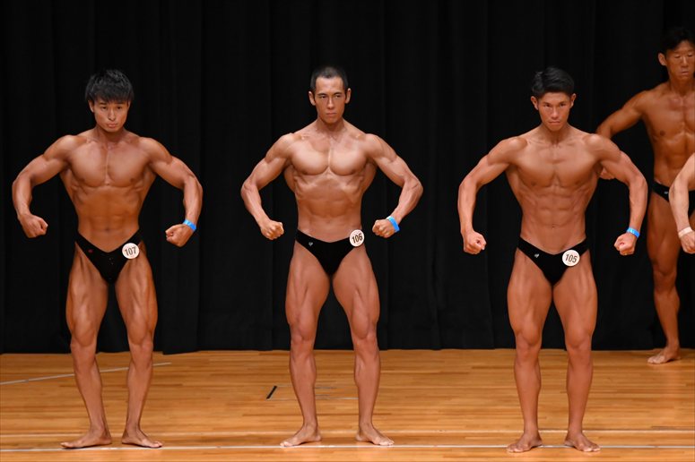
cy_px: 231
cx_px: 348
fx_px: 5210
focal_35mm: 270
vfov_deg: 5.1
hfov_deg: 7.6
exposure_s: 1/400
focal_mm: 180
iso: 3200
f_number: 5.6
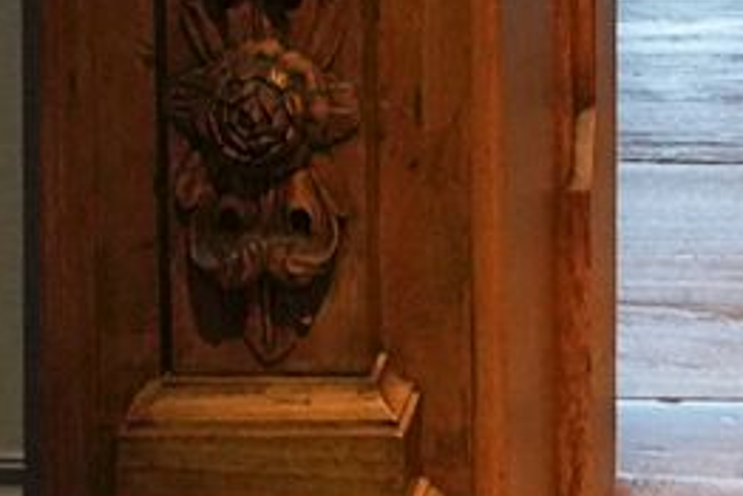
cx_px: 1197
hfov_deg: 10.7
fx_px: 3779
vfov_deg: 6.5
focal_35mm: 183
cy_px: -1253
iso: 3200
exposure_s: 1/80
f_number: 5
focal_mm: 24
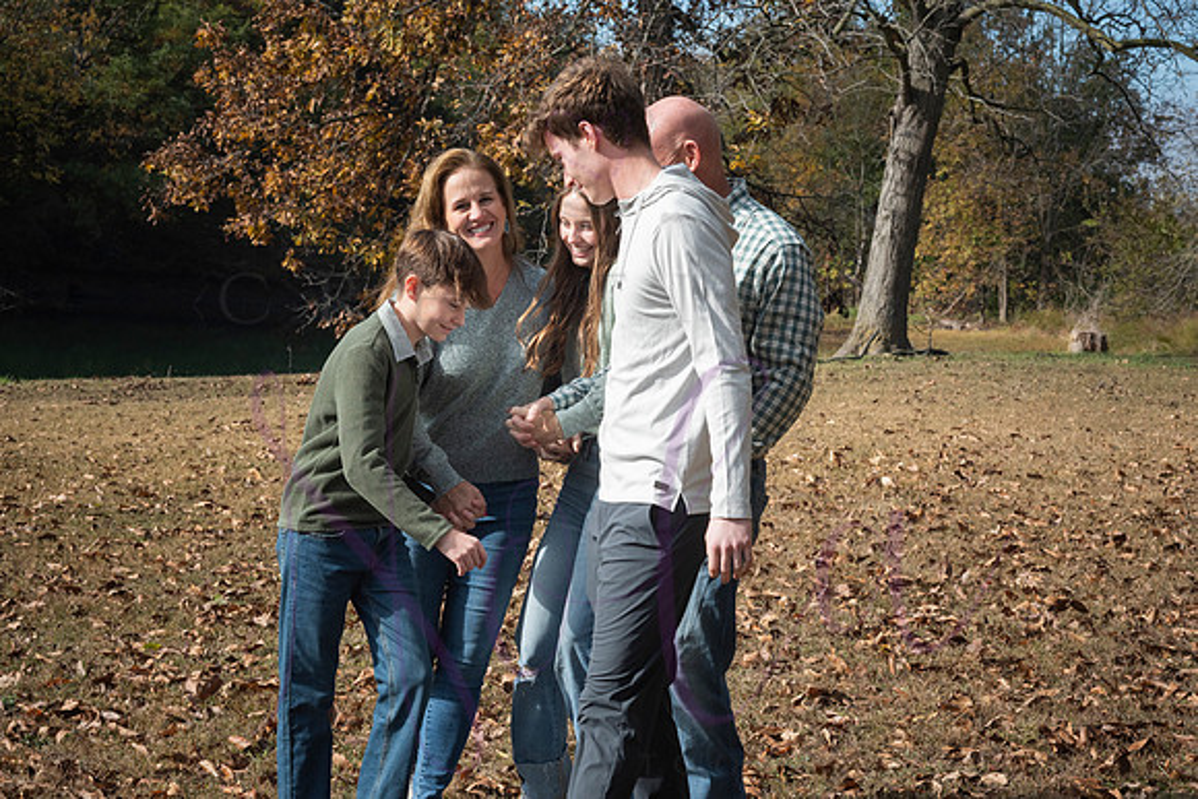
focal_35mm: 90
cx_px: 601
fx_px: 2985
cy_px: 383
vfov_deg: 15.3
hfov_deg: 22.7
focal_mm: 85
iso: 800
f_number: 14
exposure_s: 1/640
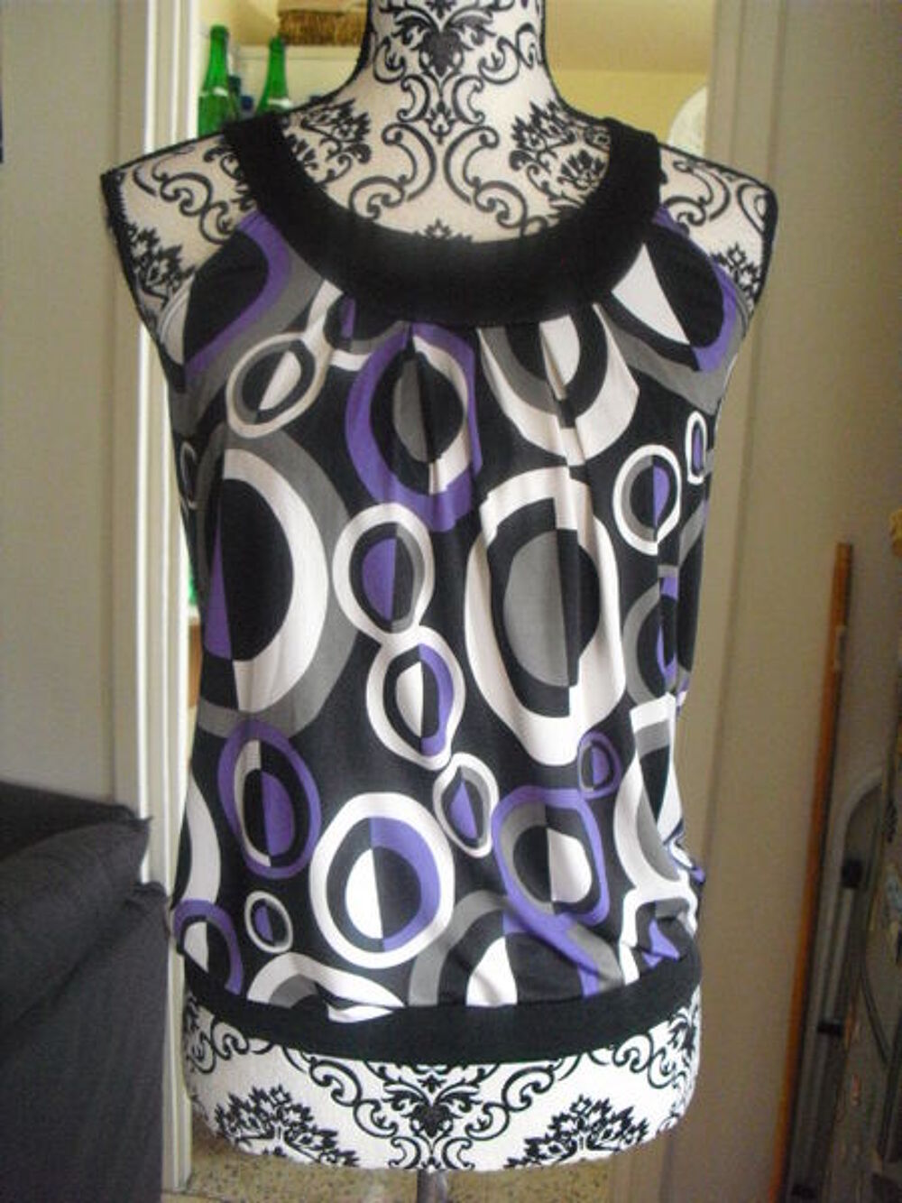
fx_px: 1251
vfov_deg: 51.4
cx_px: 451
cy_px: 602
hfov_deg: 39.7
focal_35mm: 36
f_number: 3.1
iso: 800
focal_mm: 6.3
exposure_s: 1/50
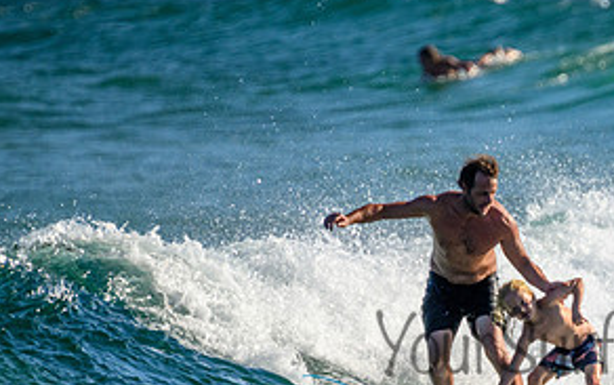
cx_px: 593
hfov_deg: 1.3
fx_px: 27112
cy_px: 325
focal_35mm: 1619
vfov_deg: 0.8
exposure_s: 1/2000
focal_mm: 800
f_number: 11
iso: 900
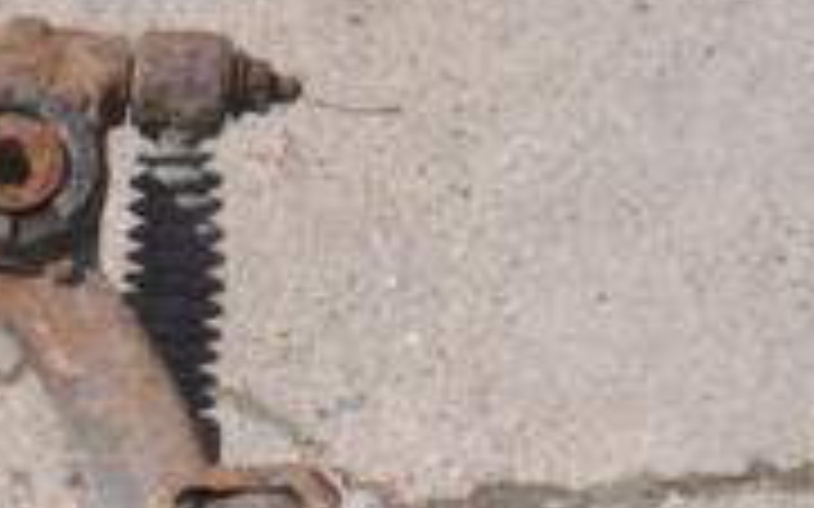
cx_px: -18
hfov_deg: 10.2
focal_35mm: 203
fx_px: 4502
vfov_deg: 6.4
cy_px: 724
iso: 800
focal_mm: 40
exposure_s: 1/200
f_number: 25
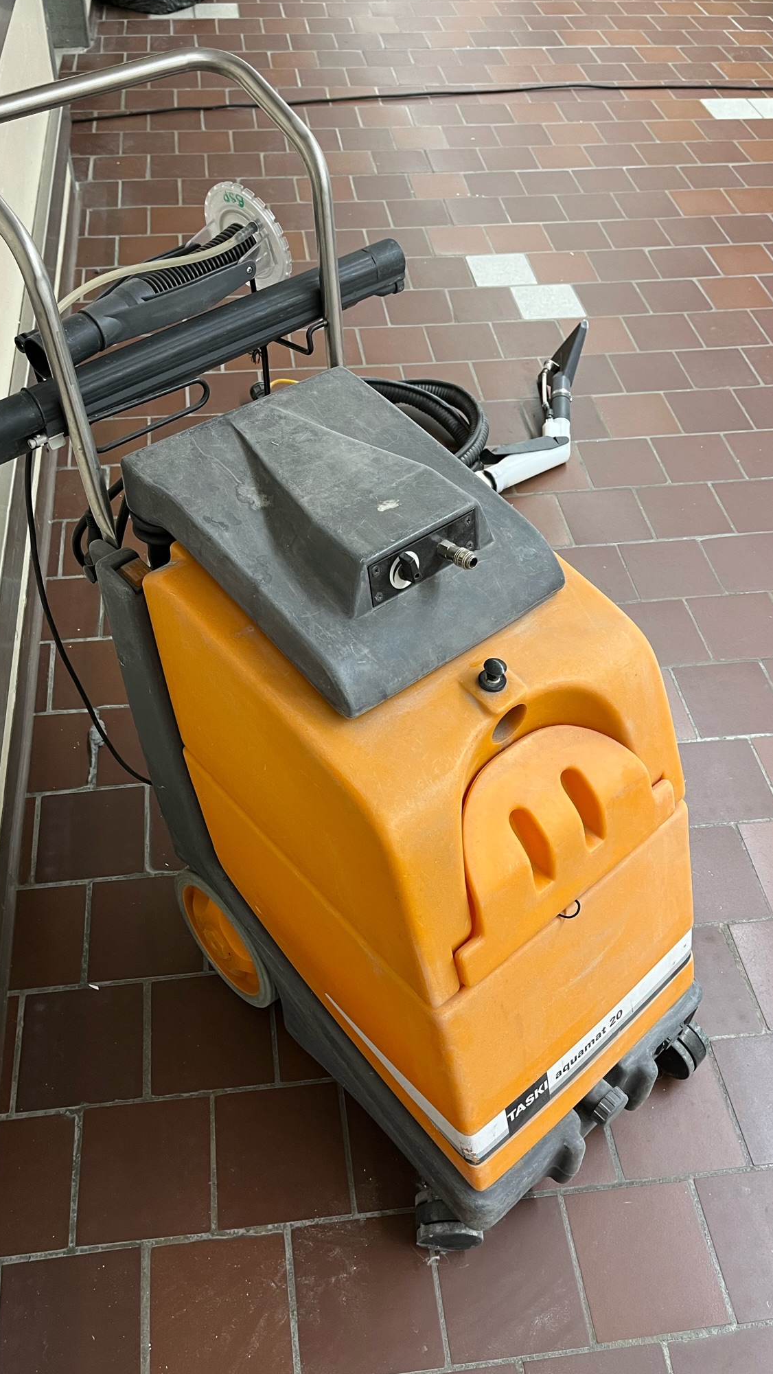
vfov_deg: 66.1
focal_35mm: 29
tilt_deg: -47.7
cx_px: 344
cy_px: 682
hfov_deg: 40.1
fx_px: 1056
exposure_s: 1/50
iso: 125
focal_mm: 5.1
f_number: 1.6
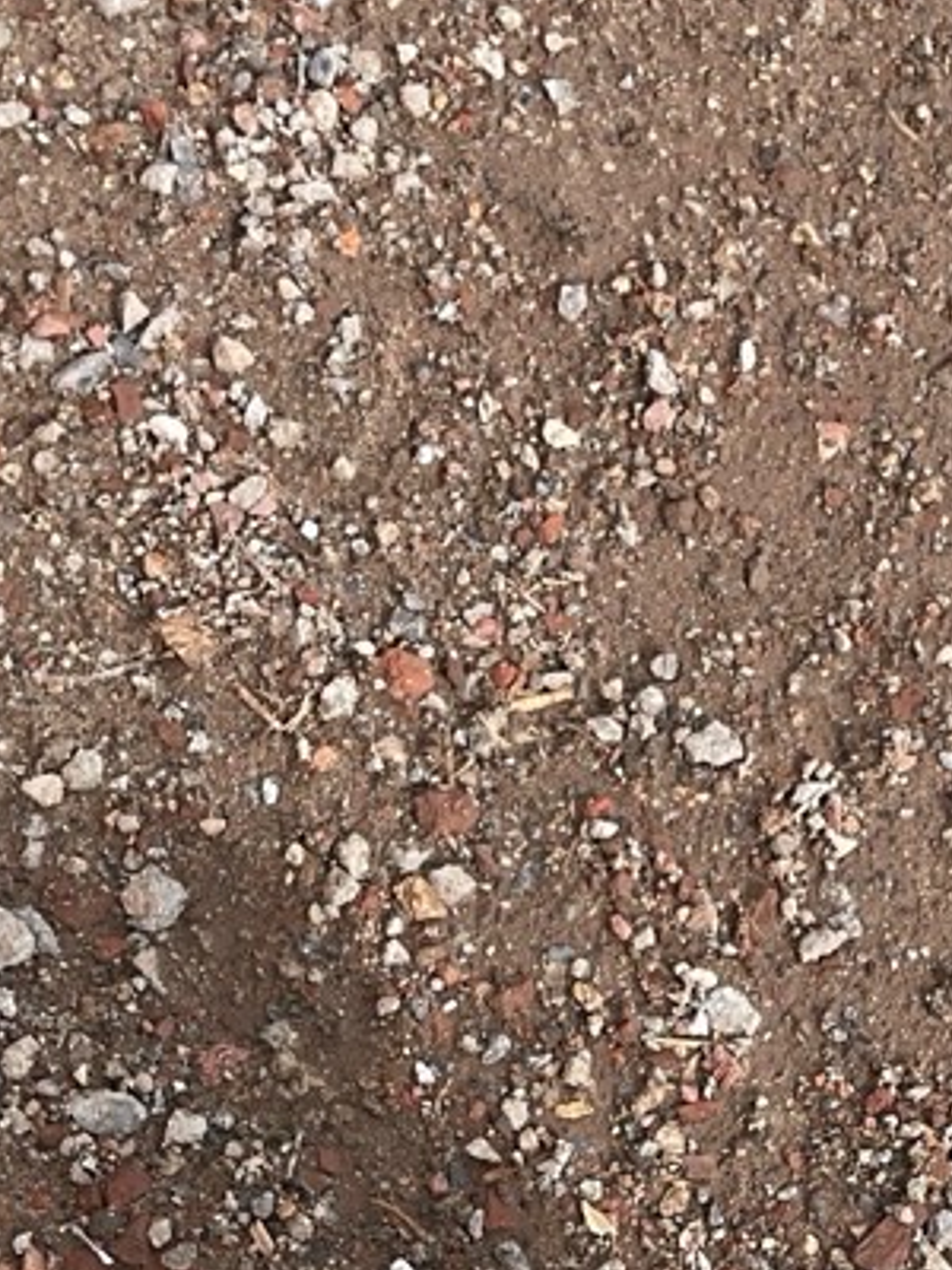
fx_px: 3190
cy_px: 1251
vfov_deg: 21.7
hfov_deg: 16.8
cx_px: 831
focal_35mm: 87
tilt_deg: -70.5
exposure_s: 1/394
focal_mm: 3
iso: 16
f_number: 1.8
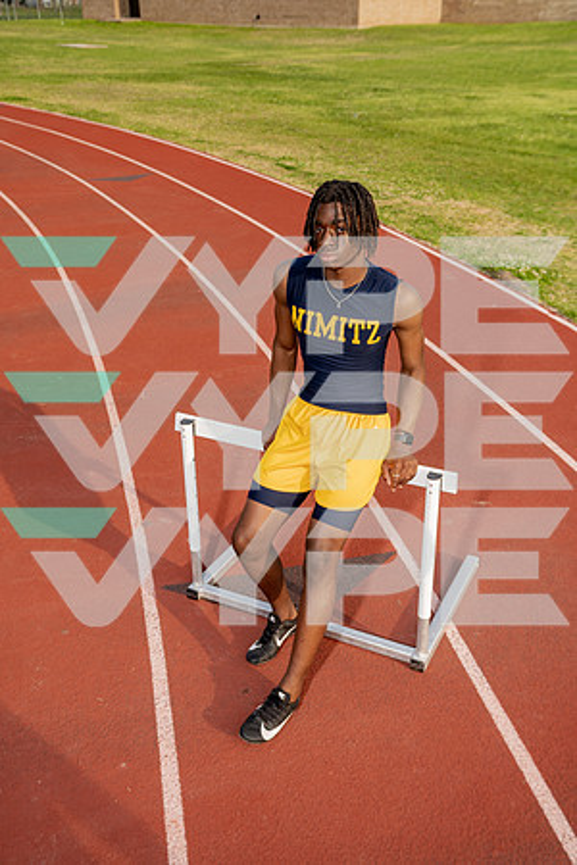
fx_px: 865
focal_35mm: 36
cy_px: 432
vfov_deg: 53.1
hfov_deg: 36.9
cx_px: 288
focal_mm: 36
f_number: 5
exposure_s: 1/250
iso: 100
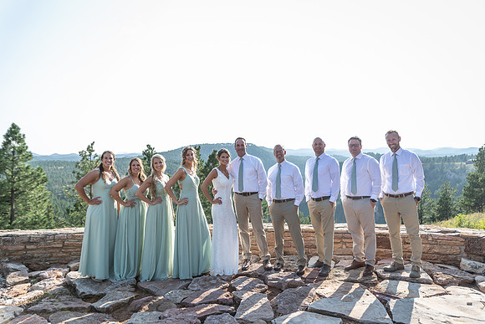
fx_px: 391
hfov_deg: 63.6
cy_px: 162
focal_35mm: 29
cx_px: 242
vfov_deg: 45.0
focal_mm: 29
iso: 125
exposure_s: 1/400
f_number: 3.5
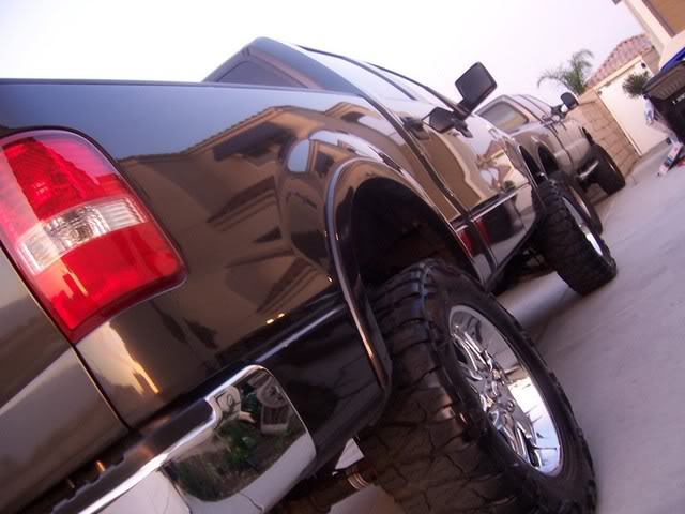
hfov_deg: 51.4
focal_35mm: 36
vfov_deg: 39.7
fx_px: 712
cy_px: 257
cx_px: 342
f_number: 3
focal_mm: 6
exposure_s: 1/6
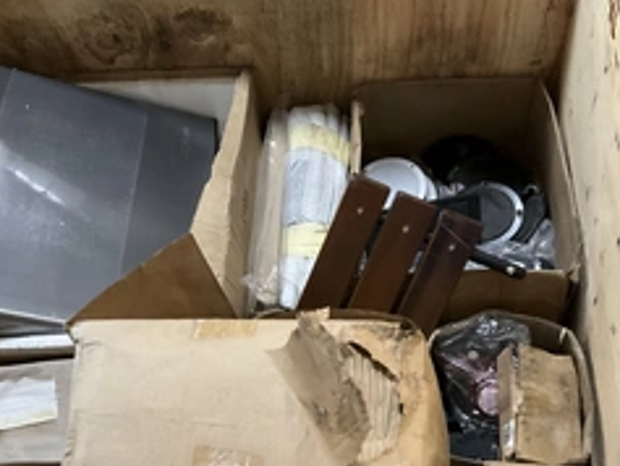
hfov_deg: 38.8
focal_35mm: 49
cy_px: 322
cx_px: 254
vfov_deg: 29.4
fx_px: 878
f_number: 1.8
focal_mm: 3
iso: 250
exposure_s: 1/30
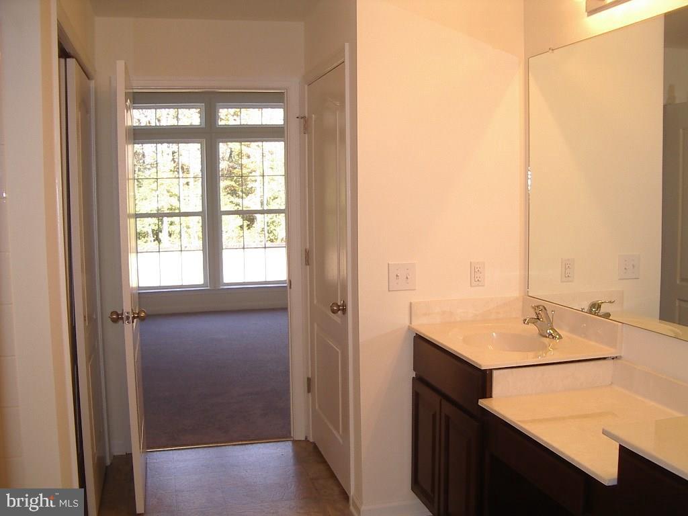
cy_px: 258
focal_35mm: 38
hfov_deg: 49.0
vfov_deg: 37.7
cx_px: 344
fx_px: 755
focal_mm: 5.8
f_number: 2.6
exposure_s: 1/60
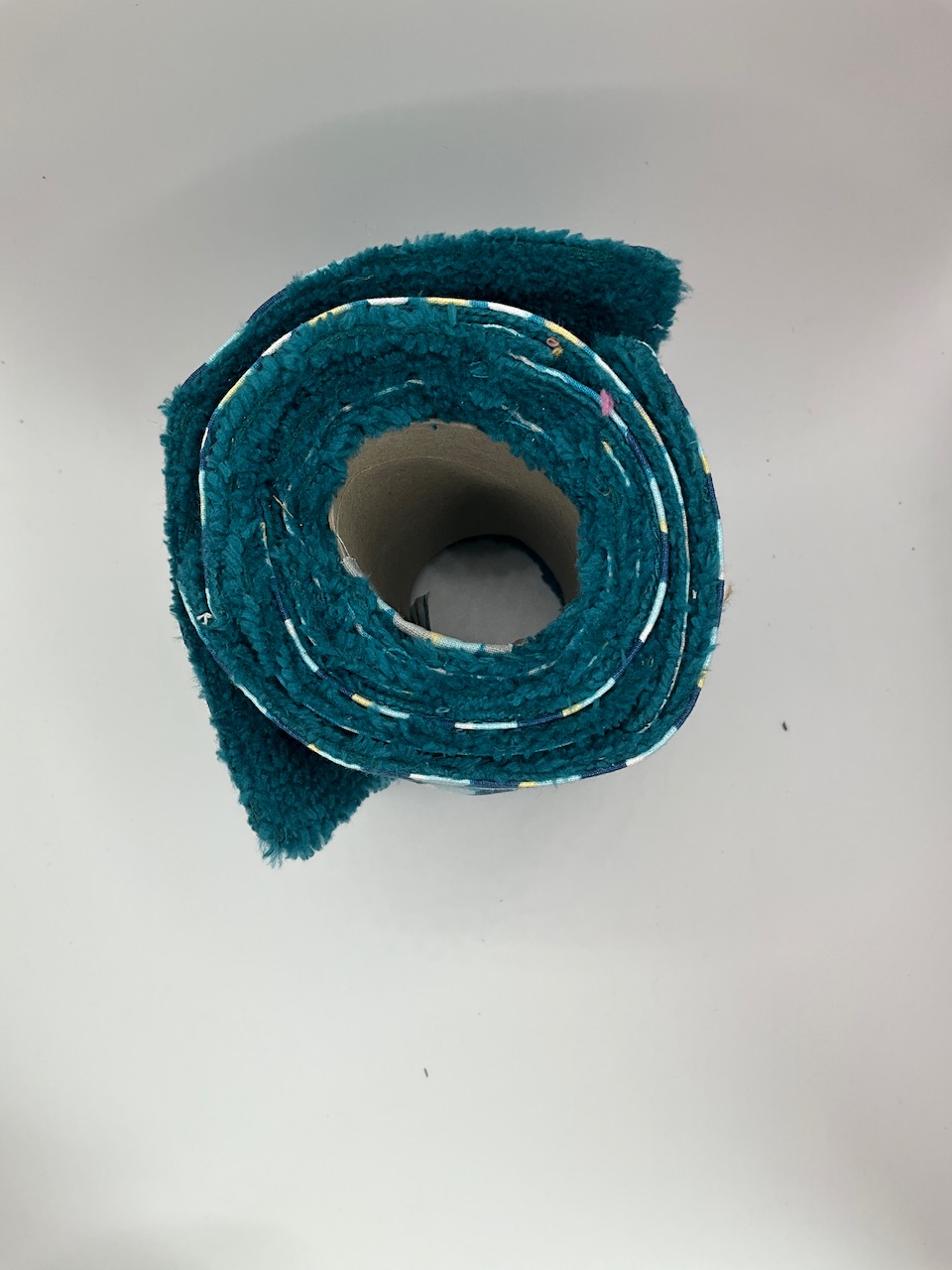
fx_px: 1063
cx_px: 476
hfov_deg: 48.2
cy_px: 635
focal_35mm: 29
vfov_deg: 61.7
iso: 25
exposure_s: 1/257
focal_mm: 3
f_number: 1.8
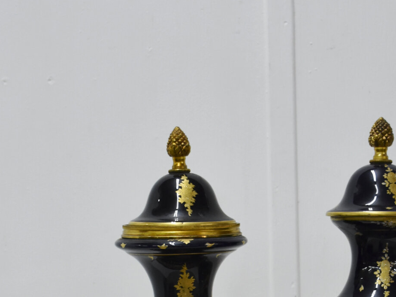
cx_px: 264
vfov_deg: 14.9
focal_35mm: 96
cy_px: 348
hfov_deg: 20.4
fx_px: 1098
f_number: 5
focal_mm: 24
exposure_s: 1/100
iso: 800
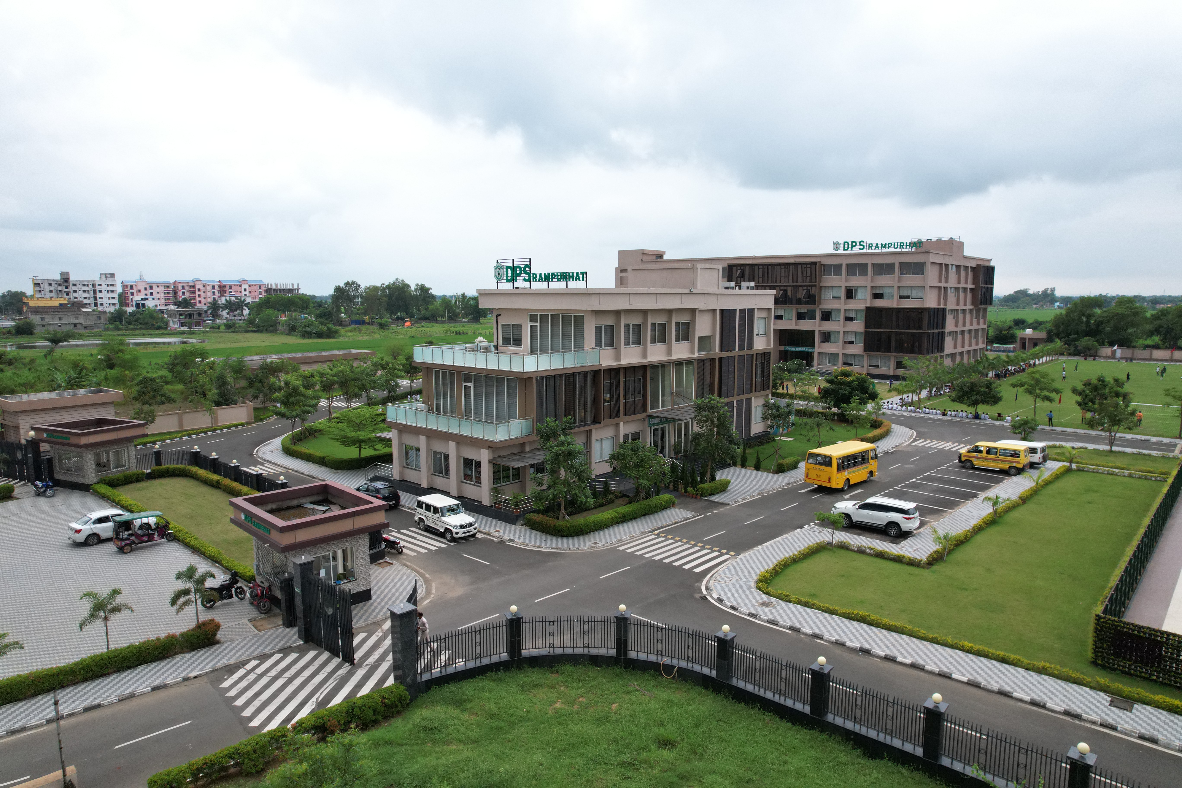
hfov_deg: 78.6
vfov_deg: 57.2
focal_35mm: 22
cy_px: 394
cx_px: 591
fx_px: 722
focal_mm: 8.38
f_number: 2.8
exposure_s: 1/1600
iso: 400
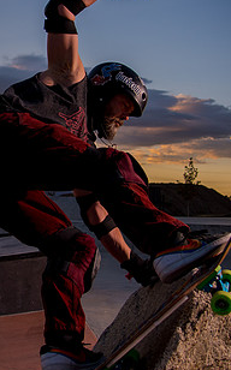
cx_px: 8
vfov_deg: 30.5
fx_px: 676
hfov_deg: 18.9
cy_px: 144
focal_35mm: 67
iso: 250
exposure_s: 1/800
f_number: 4
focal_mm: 24
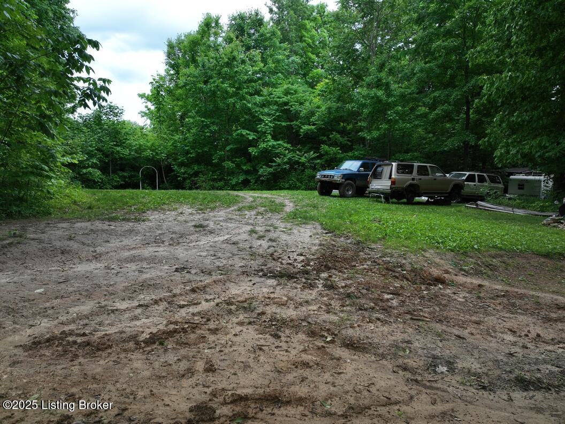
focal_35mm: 24
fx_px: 392
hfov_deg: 71.6
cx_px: 282
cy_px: 212
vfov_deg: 56.8
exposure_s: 1/15
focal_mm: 12.29
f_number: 2.8
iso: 100
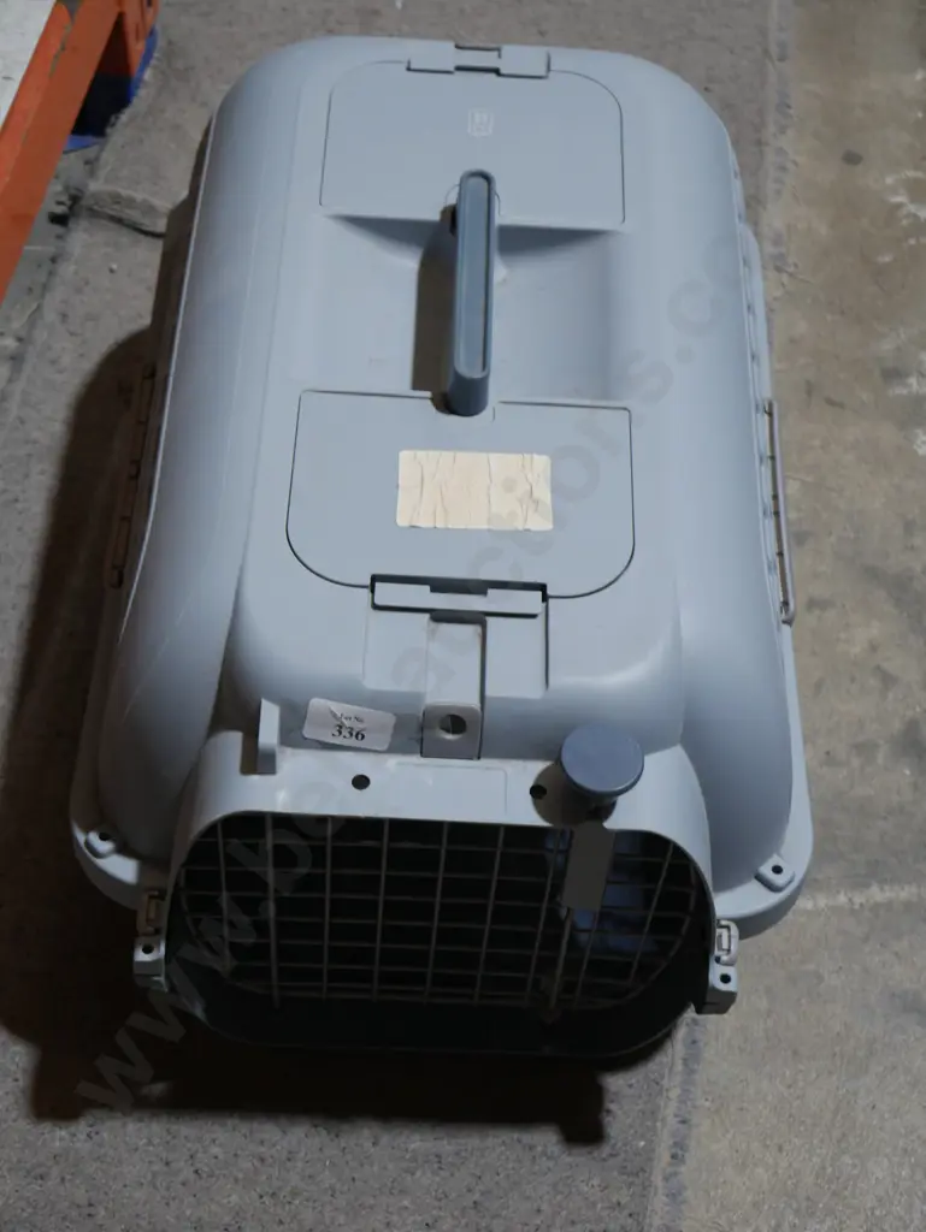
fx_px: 1996
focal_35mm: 56
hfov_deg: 26.1
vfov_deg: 34.3
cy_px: 616
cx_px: 463
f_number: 5.3
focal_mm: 28
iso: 400
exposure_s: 1/60
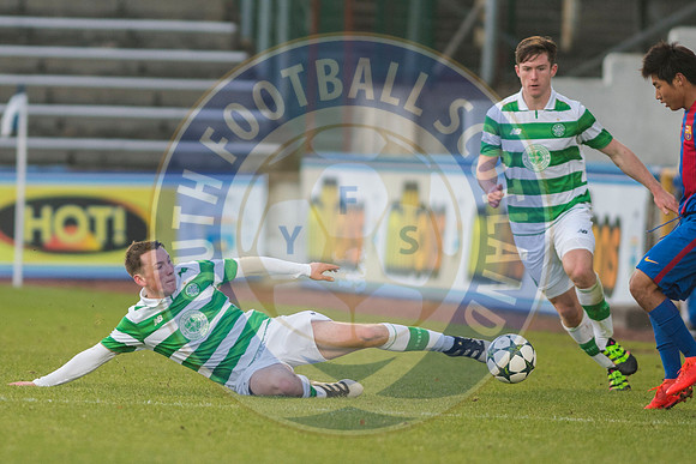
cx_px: 348
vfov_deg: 3.1
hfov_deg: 4.6
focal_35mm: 450
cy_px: 232
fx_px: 8702
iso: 900
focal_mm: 300
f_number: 2.8
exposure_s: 1/1000
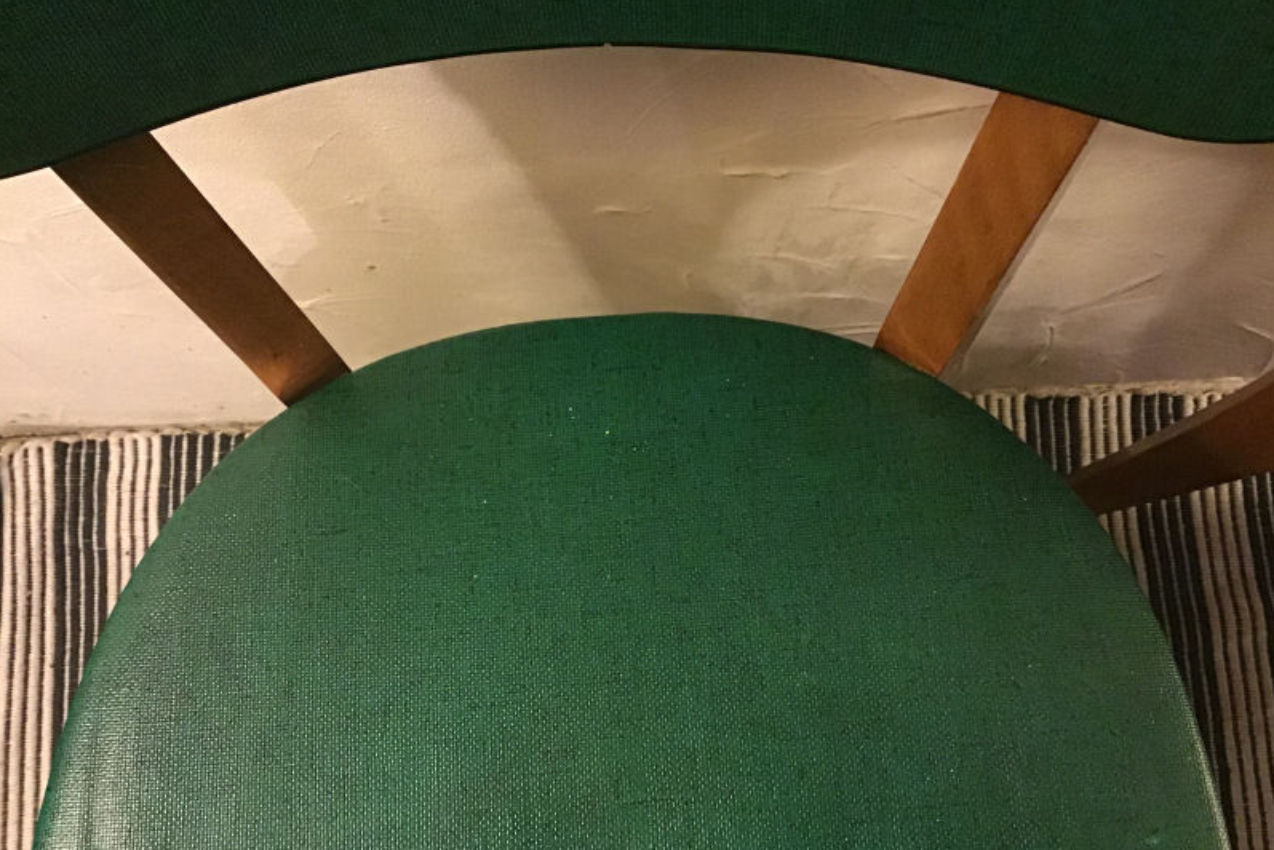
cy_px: 470
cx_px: 643
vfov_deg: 40.0
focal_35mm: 33
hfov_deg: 57.2
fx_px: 1168
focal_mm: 3.3
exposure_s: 1/17
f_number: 2.4
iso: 500
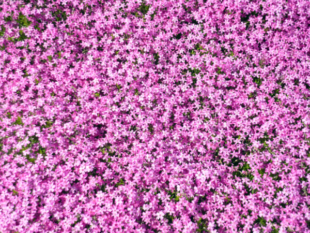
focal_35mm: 47
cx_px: 155
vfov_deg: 30.9
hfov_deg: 40.4
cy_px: 116
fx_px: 421
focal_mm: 7.8
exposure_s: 1/125
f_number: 9
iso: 100
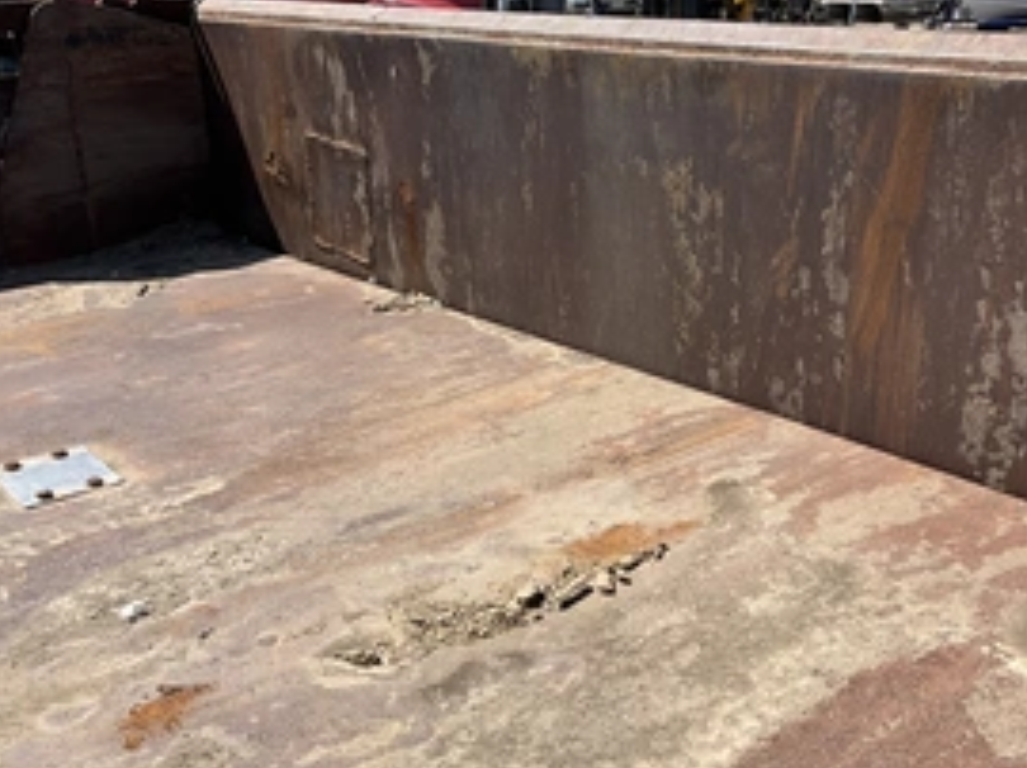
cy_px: 384
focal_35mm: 43
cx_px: 635
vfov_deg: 33.5
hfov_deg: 43.6
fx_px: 1275
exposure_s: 1/1786
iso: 25
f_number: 1.8
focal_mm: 3
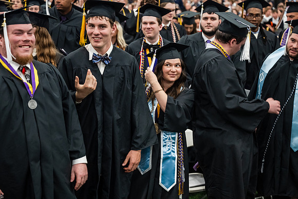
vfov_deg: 19.5
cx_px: 149
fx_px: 580
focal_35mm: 70
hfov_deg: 28.8
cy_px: 100
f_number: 3.5
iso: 4000
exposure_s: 1/200
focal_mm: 70
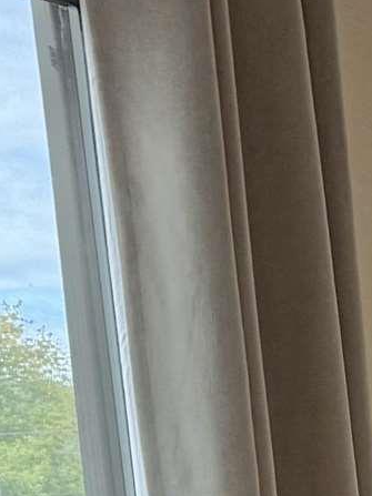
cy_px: 1005
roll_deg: +0.4
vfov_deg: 10.9
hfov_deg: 7.4
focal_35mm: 165
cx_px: 1295
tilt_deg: -13.3
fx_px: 2365
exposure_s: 1/235
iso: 64
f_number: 1.78
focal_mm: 6.76
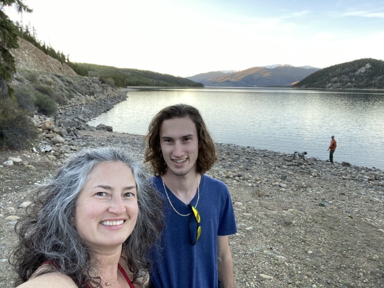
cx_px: 192
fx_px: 255
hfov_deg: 73.9
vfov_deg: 58.9
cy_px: 144
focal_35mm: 23
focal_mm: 2.71
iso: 100
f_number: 2.2
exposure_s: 1/99
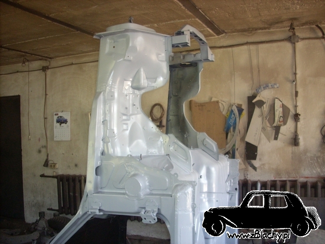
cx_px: 162
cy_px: 122
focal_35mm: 37
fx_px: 347
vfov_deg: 38.7
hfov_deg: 50.1
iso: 200
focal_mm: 6.2
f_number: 2.8
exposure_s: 1/30
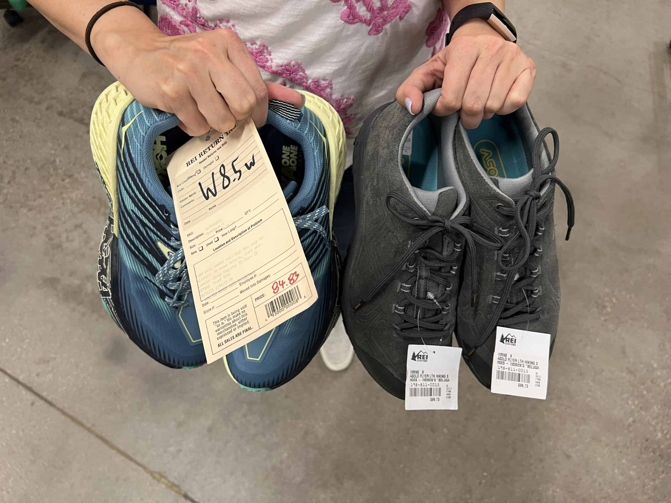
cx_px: 336
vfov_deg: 53.1
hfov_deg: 67.3
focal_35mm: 26
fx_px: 504
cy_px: 252
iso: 125
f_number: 1.5
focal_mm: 5.7
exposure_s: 1/60
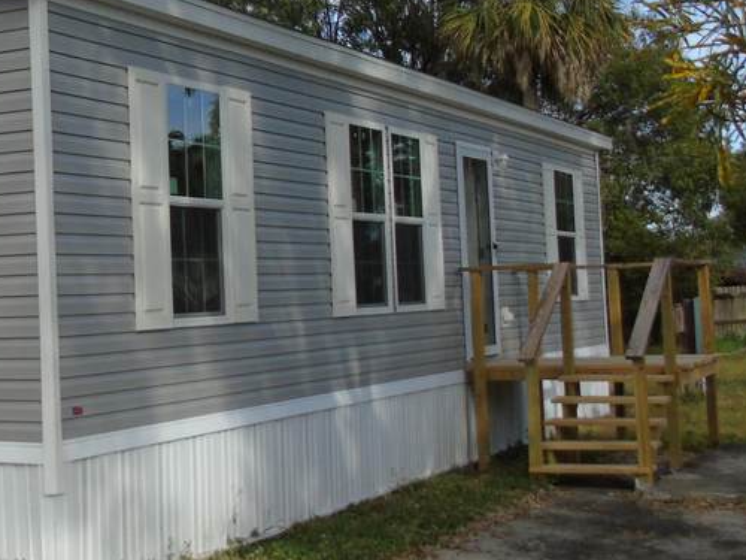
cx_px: 170
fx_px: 1379
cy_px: 205
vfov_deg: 22.9
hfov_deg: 29.7
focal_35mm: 64
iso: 80
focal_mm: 4.4
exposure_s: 1/800
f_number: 3.4
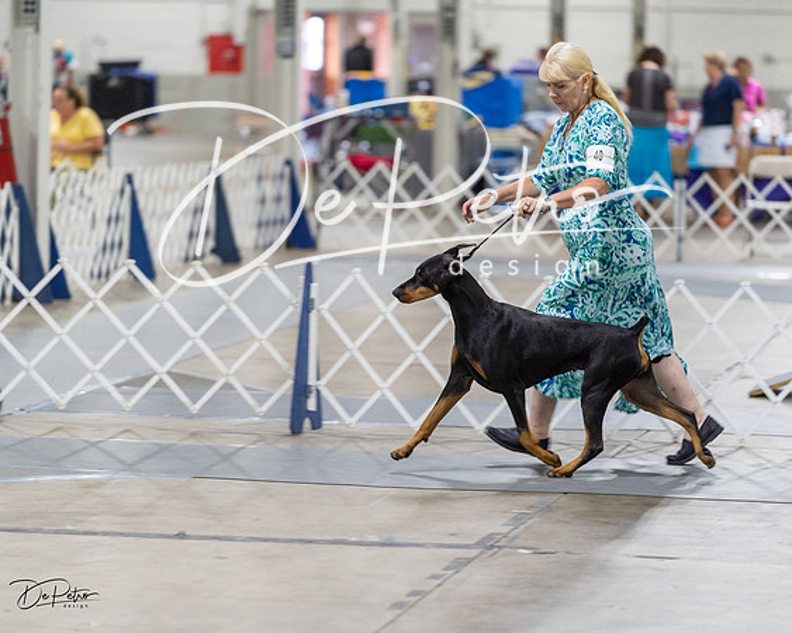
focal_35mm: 171
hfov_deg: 11.3
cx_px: 396
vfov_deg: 9.0
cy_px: 316
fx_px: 4011
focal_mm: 152
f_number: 2.8
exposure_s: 1/160
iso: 2000
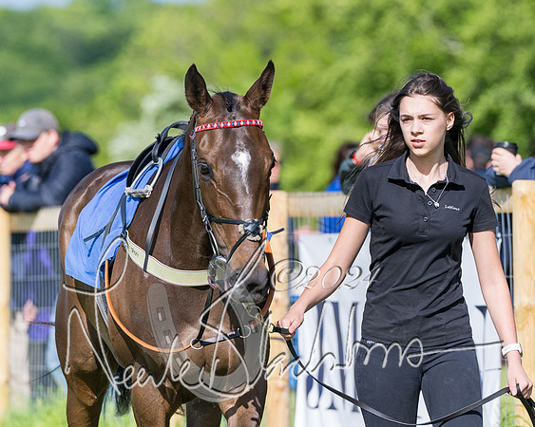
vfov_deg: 3.8
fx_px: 6517
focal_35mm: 412
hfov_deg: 4.7
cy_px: 168
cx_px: 389
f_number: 4
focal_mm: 200
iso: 400
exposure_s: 1/5000
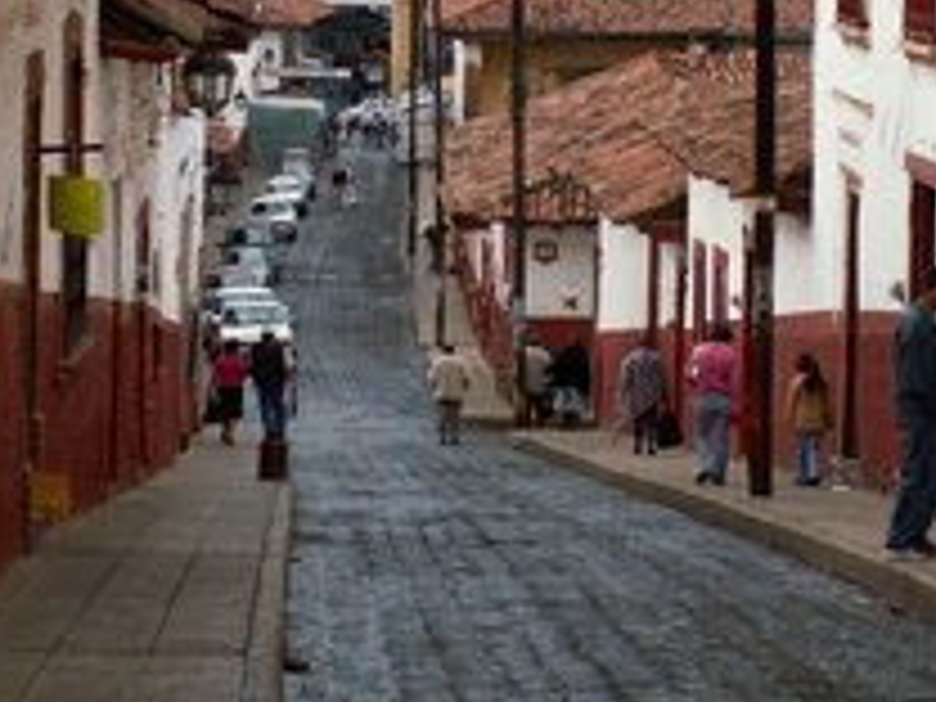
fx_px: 3948
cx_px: 524
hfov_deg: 13.5
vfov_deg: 10.1
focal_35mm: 146
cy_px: 68
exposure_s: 1/125
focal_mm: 12.98
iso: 50
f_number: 5
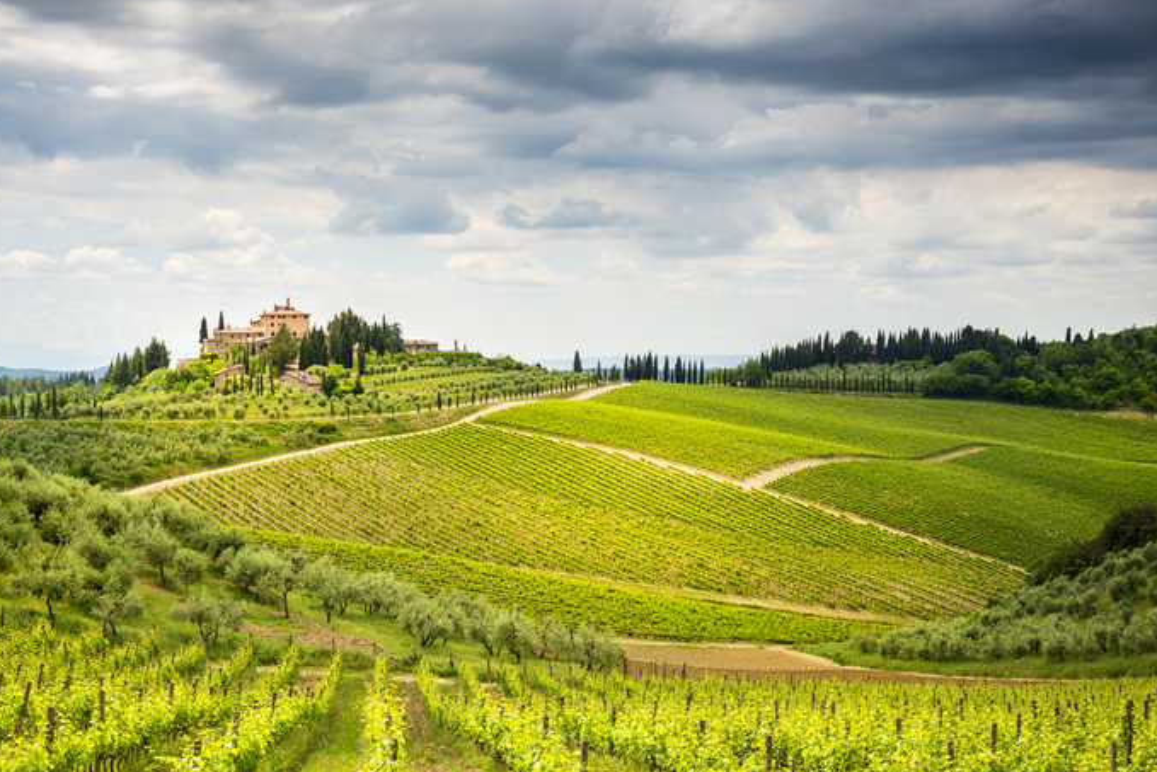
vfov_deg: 24.2
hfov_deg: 35.5
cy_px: 471
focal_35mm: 56
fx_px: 1800
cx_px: 458
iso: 200
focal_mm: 38
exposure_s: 1/250
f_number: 11
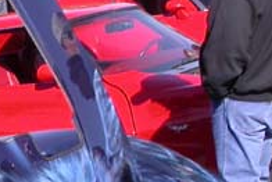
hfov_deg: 12.2
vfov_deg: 8.5
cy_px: 178
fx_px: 1217
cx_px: -118
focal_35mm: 161
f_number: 6
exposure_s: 1/265
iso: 100
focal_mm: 7.85
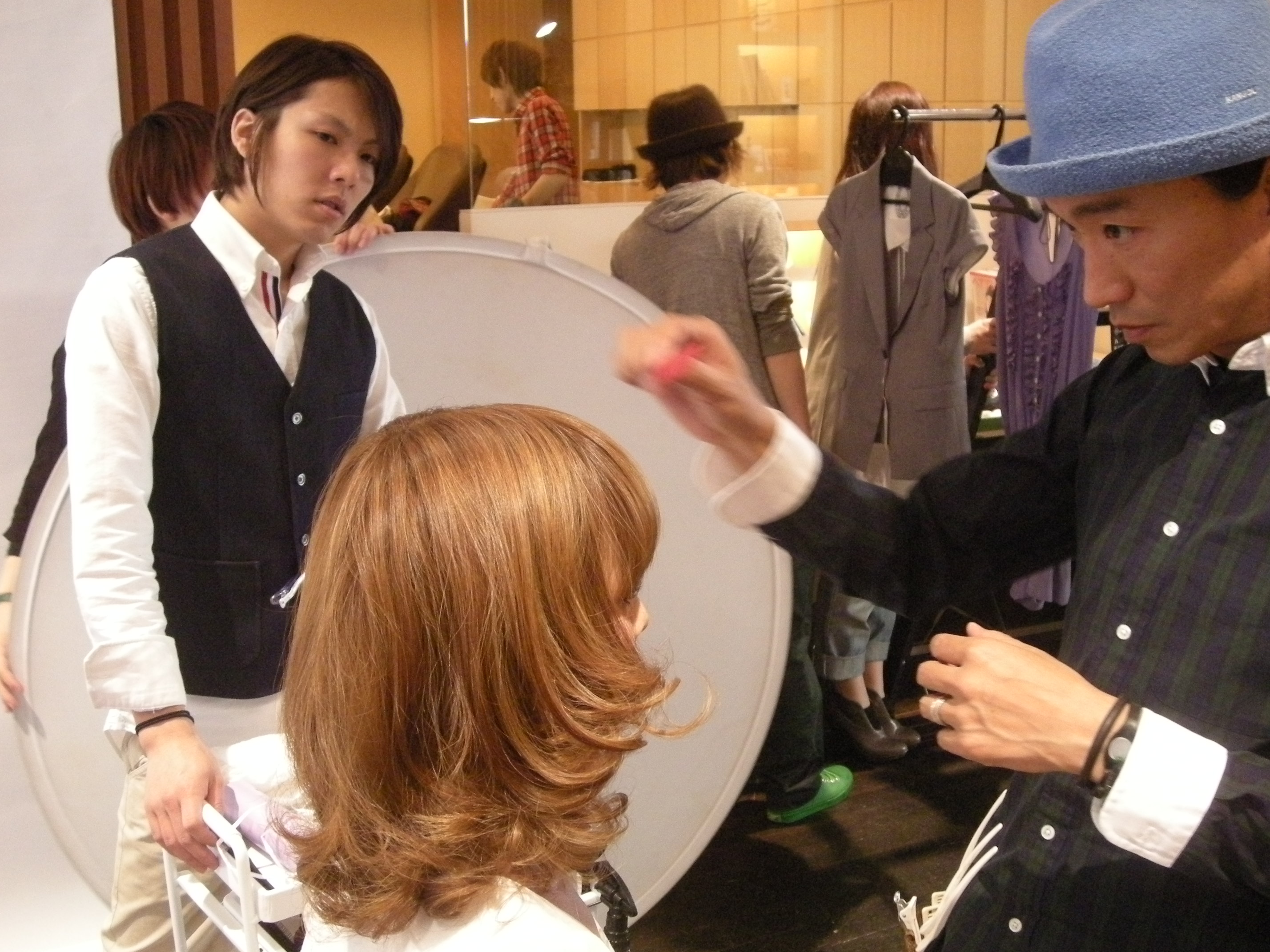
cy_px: 476
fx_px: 1468
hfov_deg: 46.7
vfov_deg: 36.0
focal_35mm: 40
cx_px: 701
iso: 400
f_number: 2.8
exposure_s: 1/35.8
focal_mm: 5.7
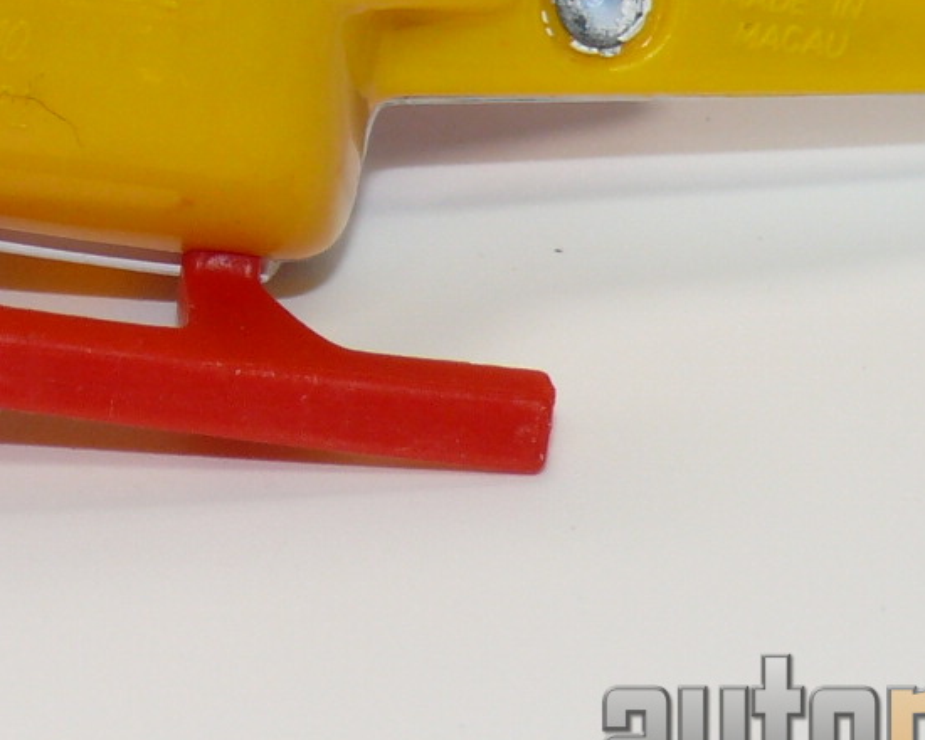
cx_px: 214
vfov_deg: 7.3
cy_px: -131
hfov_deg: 9.2
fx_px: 5749
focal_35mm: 210
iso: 100
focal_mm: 11.2
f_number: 4
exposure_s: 1/30
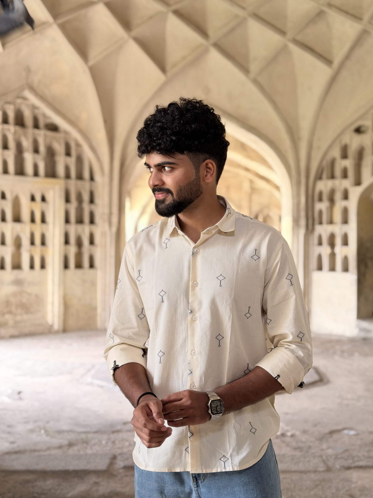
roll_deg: -1.0
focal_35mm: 51
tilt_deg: +0.0
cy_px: 240
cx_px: 194
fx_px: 733
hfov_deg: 28.6
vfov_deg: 37.5
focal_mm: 6.76
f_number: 1.78
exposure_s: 1/121
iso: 80
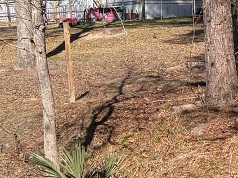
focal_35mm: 126
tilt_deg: -5.9
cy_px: 119
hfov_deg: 13.7
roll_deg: +1.5
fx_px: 866
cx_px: 447
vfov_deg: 11.7
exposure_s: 1/2865
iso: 50
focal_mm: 5.96
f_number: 1.6
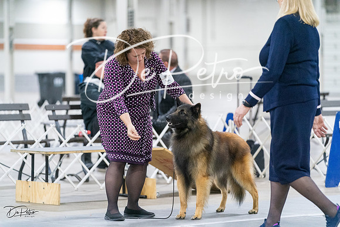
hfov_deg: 12.3
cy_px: 114
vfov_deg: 8.2
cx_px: 170
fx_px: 1578
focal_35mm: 167
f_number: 2.8
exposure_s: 1/250
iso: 8000
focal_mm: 167
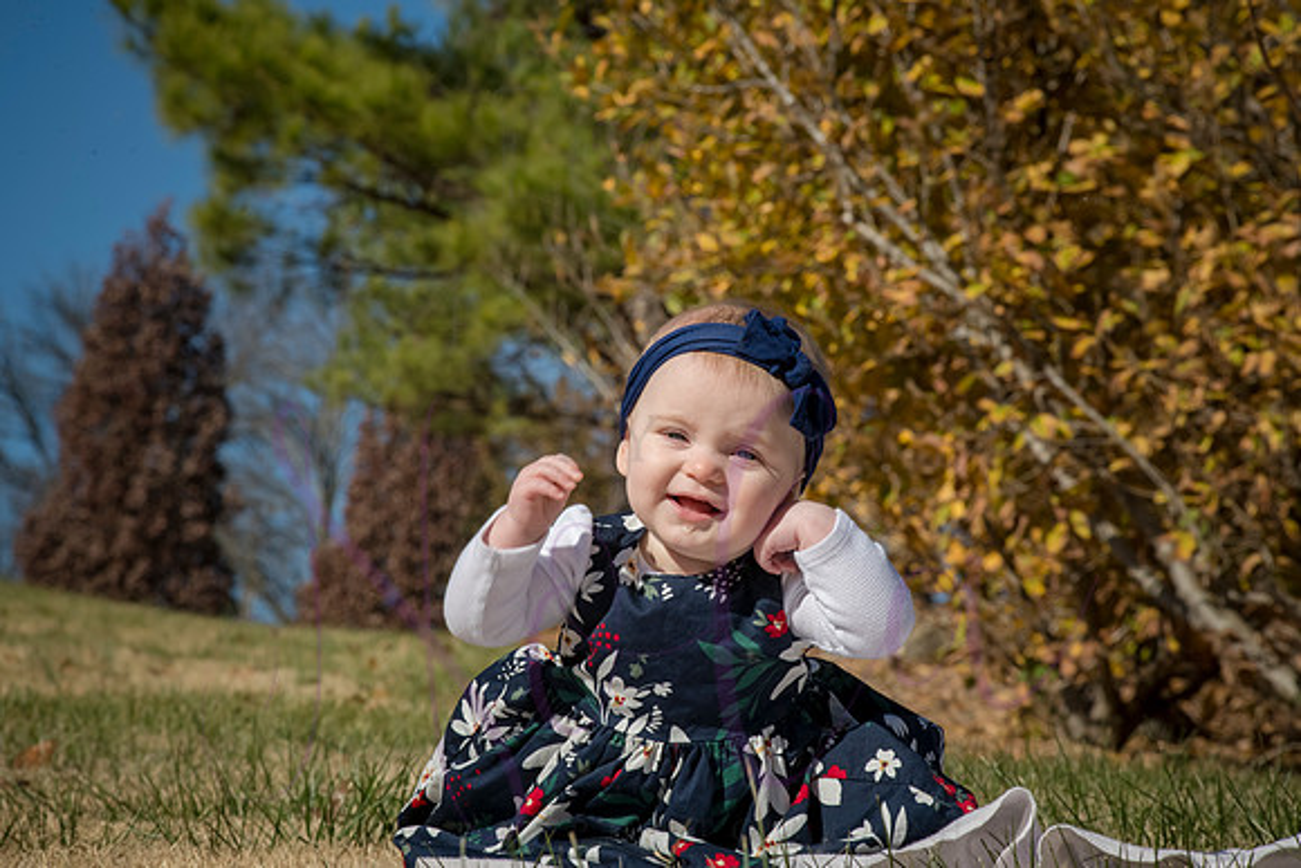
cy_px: 434
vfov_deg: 9.5
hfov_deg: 14.2
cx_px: 650
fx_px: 5241
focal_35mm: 145
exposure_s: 1/400
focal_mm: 145
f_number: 18
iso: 400
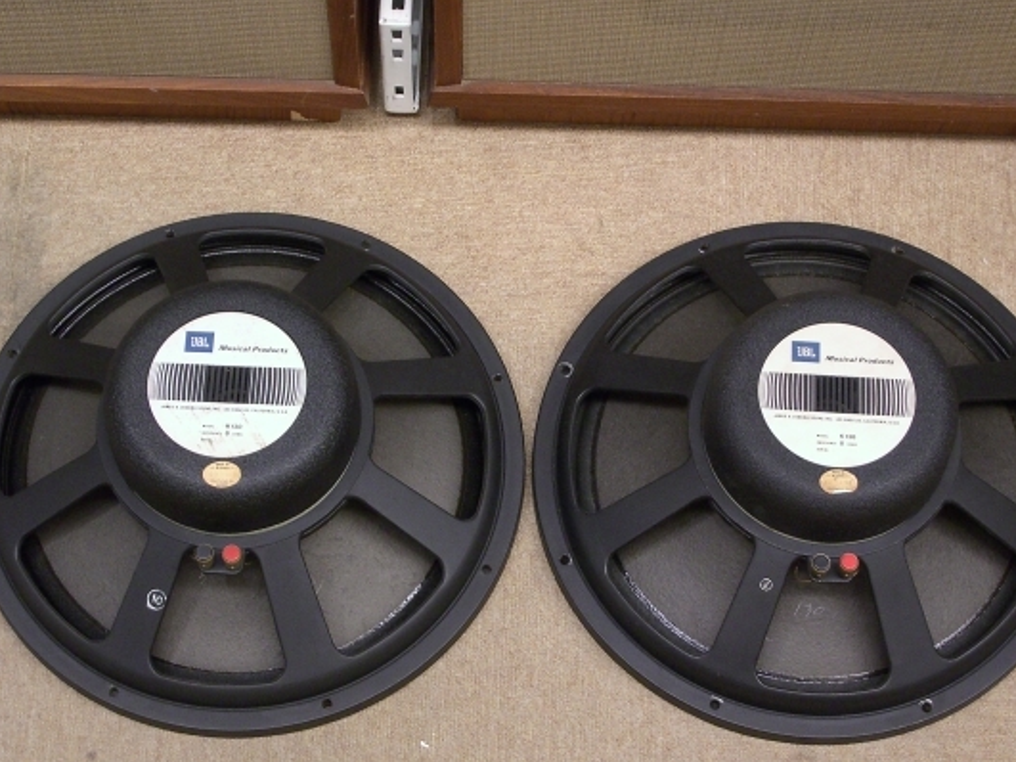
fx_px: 2406
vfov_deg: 18.0
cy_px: 383
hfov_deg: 23.8
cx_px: 522
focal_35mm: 82
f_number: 4
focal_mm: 14.2
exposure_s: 1/13
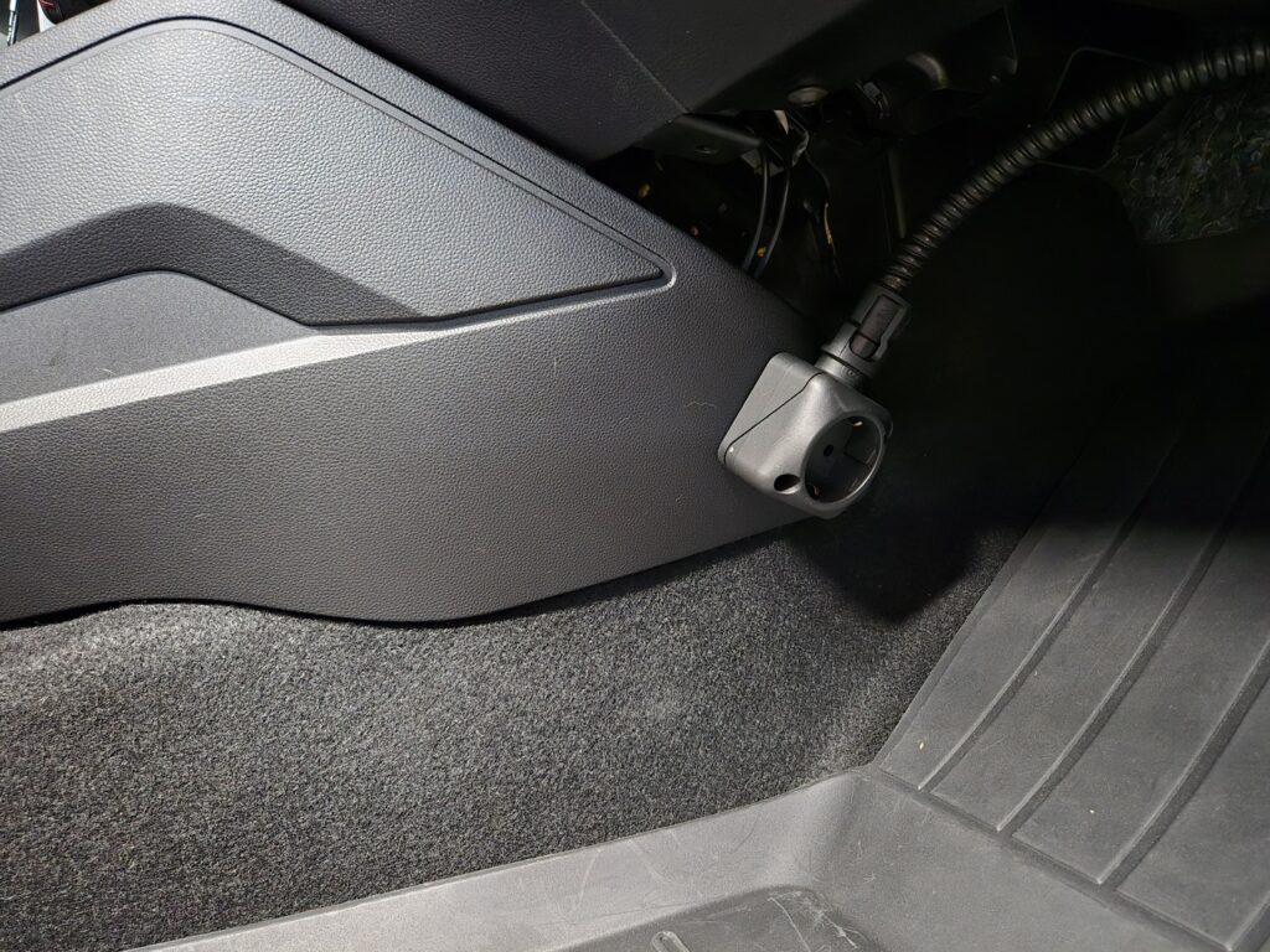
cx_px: 635
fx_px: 844
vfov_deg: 58.9
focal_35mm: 23
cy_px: 476
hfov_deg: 73.9
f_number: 1.8
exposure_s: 1/25
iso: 2500
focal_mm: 5.4
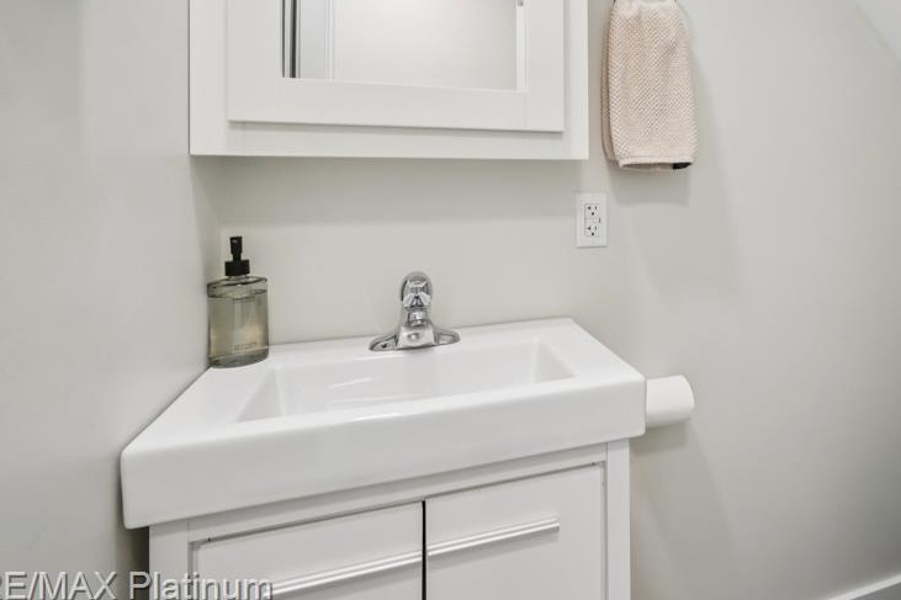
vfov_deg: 57.9
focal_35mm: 21
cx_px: 600
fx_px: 525
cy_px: 192
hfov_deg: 78.6
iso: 640
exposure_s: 1/30
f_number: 8
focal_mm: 10
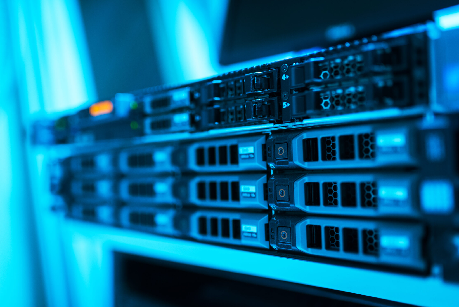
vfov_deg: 37.9
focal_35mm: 35
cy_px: 154
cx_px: 230
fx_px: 446
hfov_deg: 54.4
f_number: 1.8
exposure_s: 1/40
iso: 1000
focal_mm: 35
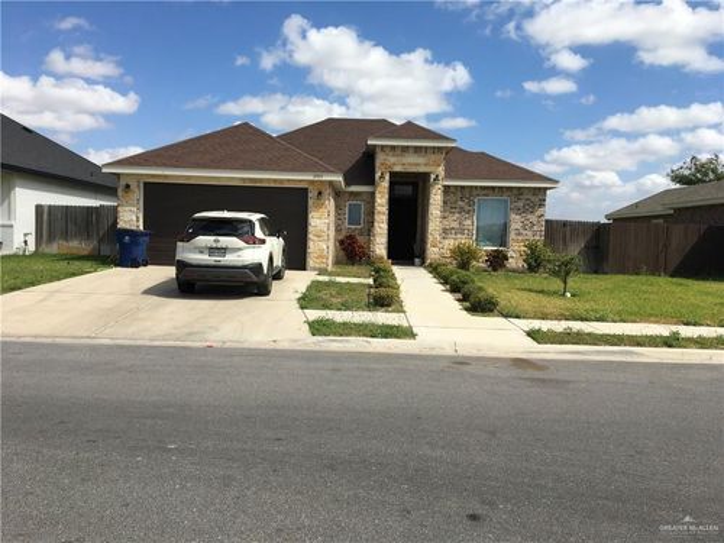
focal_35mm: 29
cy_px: 272
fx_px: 607
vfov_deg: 48.2
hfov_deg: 61.7
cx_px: 362
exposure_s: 1/2404
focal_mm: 4.15
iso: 25
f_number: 2.2
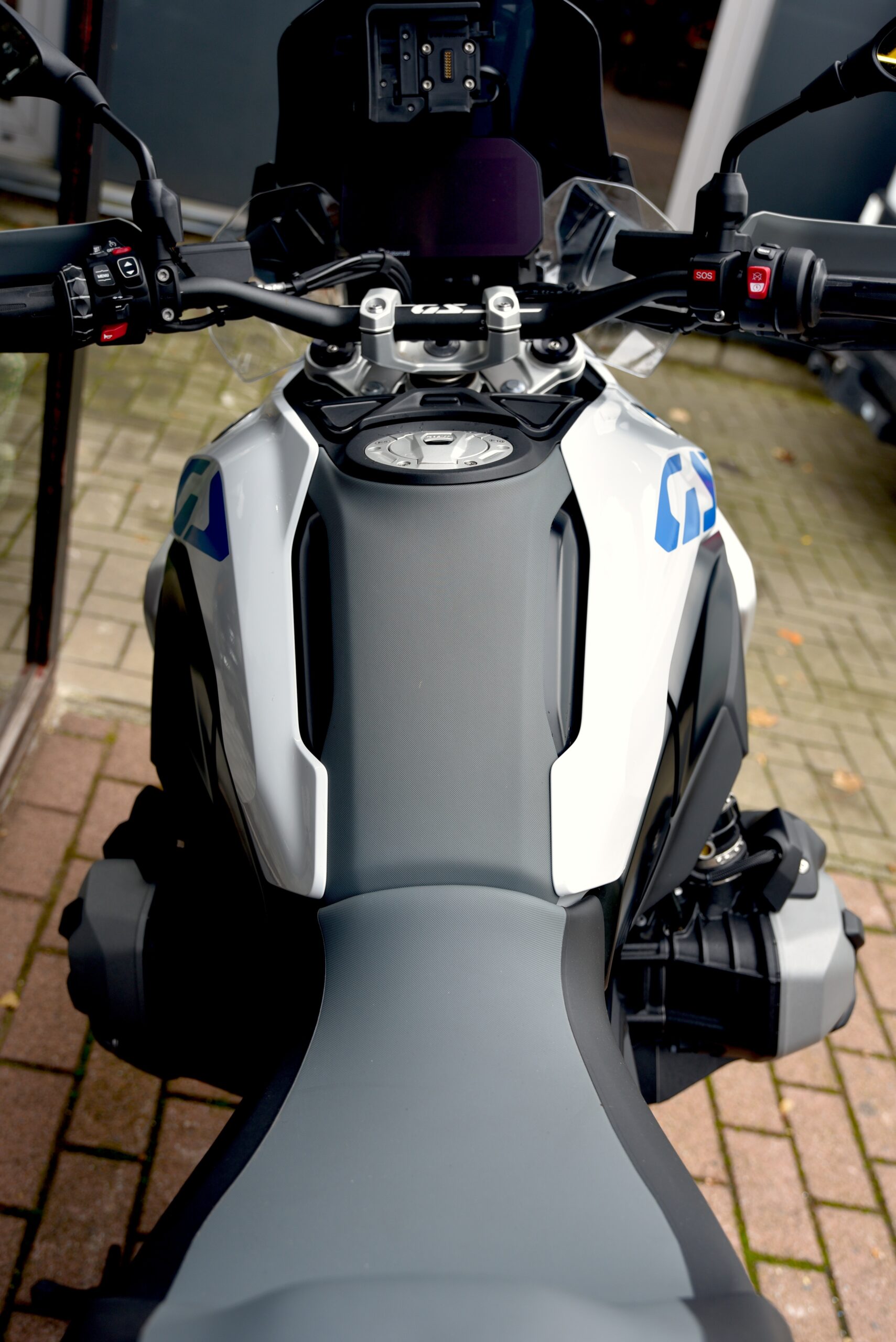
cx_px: 448
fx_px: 1492
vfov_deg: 48.4
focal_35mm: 40
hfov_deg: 33.4
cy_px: 671
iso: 200
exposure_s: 1/60
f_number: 4
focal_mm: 40
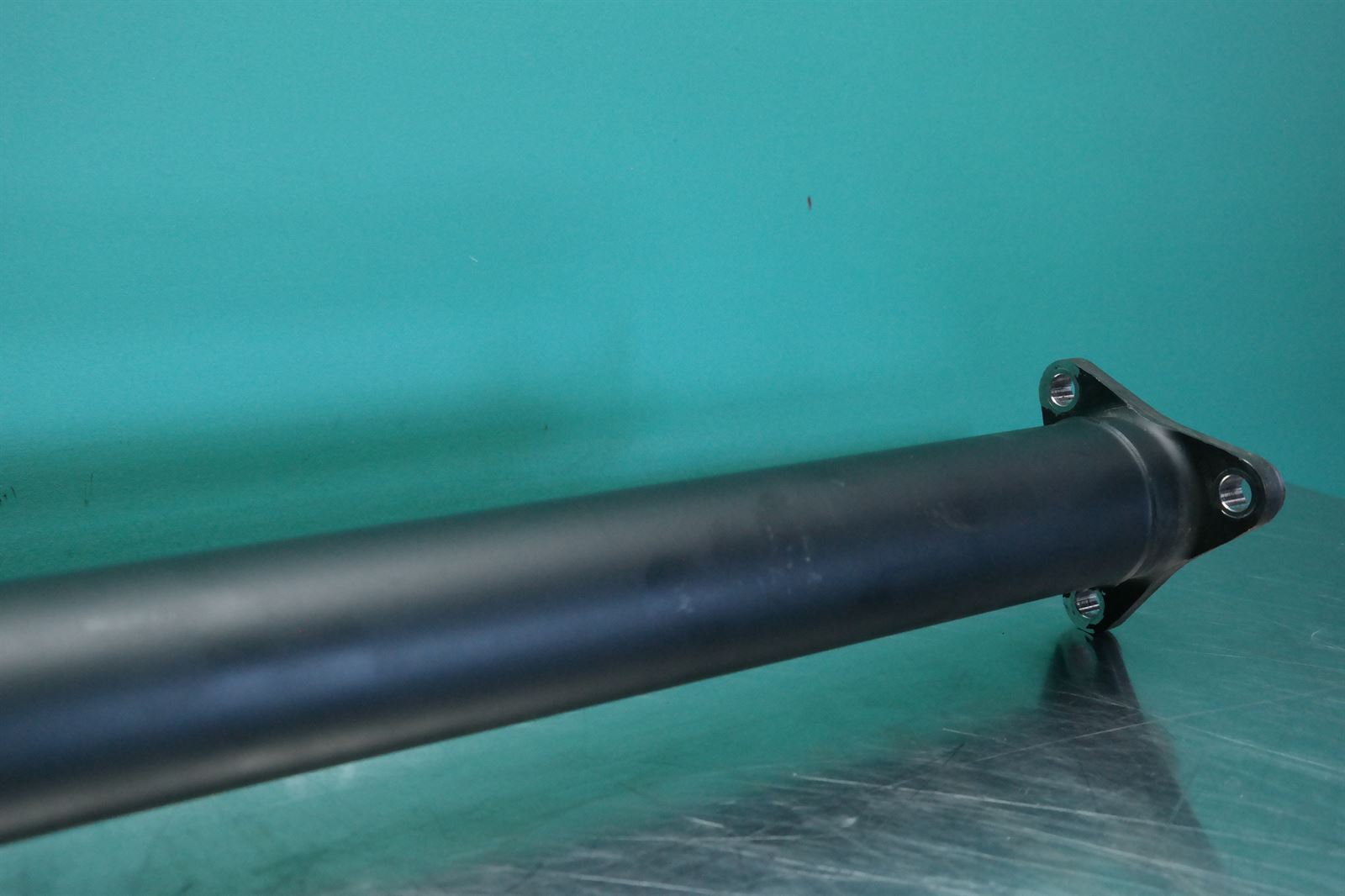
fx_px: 1345
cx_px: 672
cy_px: 448
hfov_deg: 53.1
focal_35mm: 36
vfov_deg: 36.9
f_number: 5.6
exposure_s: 1/80
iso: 1600
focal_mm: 24
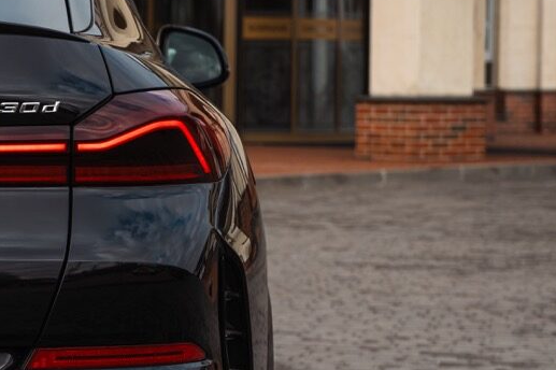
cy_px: 288
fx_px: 2408
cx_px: 84
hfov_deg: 13.1
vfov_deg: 8.8
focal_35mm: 156
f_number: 5.6
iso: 125
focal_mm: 63
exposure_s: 1/500
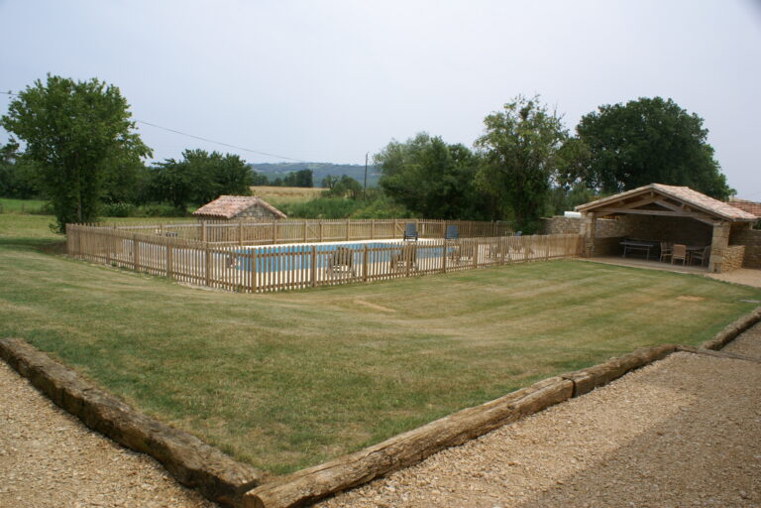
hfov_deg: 67.4
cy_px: 254
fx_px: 571
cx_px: 380
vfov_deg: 47.9
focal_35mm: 27
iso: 100
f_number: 10
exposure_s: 1/160
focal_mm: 18
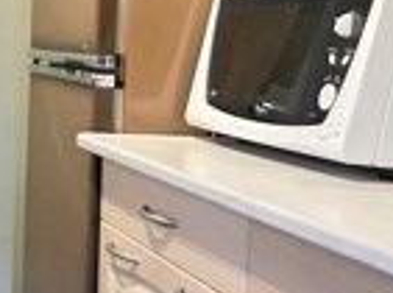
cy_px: 59
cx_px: -435
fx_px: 838
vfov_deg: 19.6
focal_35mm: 74
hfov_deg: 17.2
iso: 400
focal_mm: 2.2
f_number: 1.9
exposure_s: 1/50.3
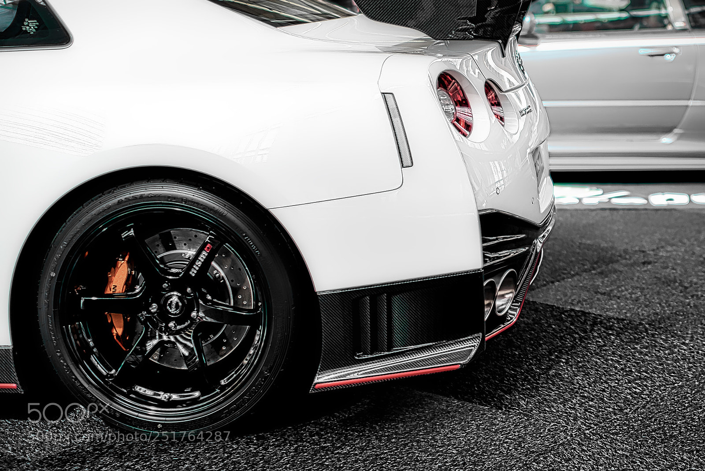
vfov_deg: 37.9
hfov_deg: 54.4
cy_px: 236
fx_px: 686
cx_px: 352
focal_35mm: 35
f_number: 1.4
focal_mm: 35
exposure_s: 1/200
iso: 100
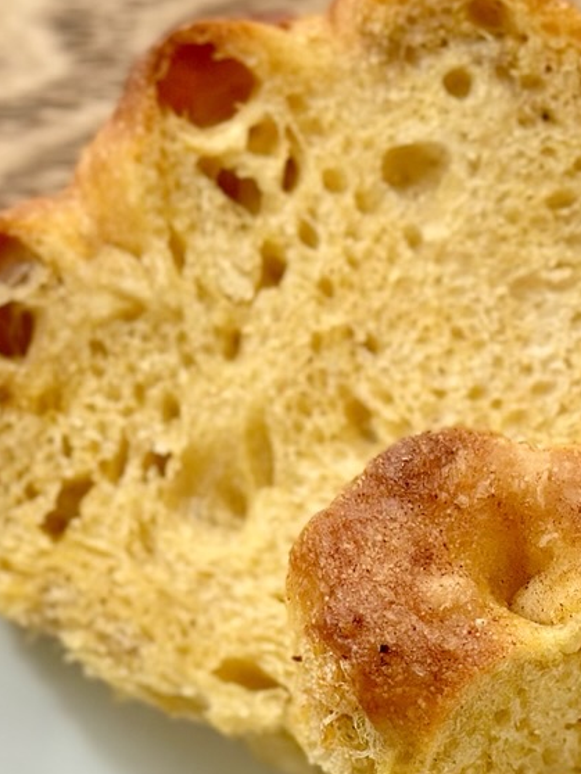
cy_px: 1018
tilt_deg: -86.7
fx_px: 3846
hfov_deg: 8.5
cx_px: 804
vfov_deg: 11.2
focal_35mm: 172
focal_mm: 6.86
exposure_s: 1/1305
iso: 80
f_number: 1.78
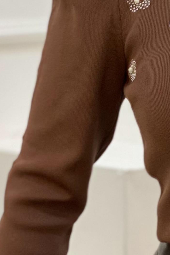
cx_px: 268
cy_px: 14
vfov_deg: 10.0
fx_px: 1452
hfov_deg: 6.6
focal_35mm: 205
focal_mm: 6
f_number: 2
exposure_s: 1/100
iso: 100
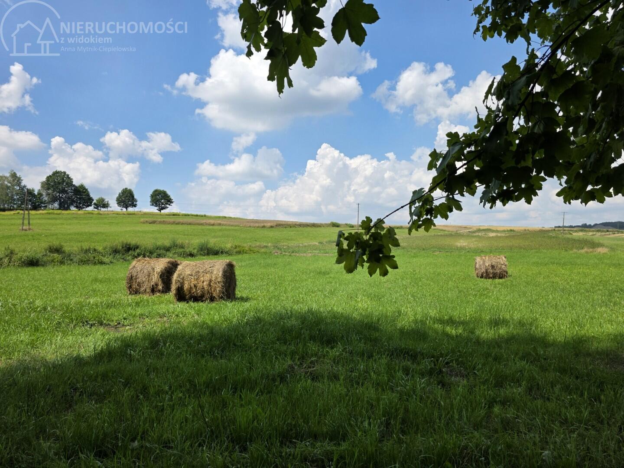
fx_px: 415
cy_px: 234
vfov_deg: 58.9
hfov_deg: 73.9
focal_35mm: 23
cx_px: 312
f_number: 1.7
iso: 80
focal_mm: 6.3
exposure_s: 1/5017
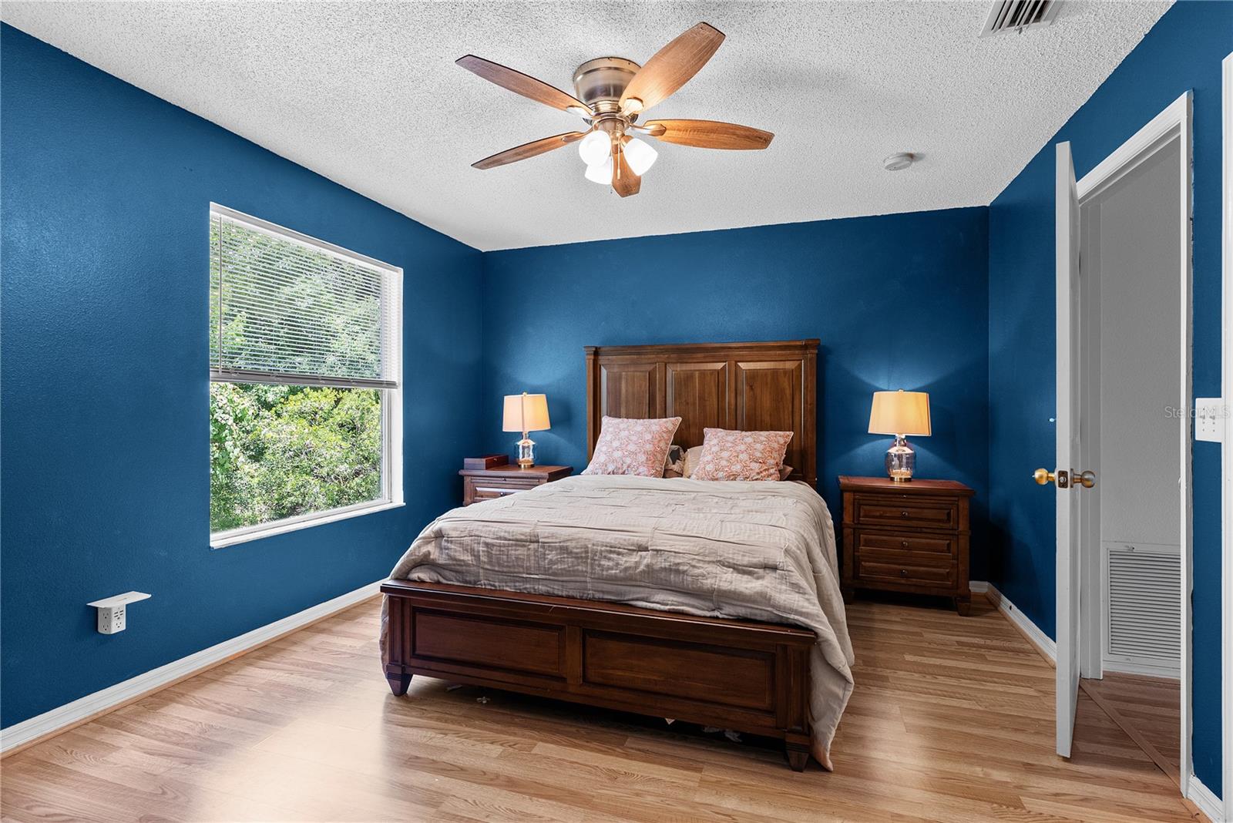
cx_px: 616
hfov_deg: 93.3
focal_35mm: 17
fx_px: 582
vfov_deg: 70.5
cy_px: 412
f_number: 8
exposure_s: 1/4
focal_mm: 17
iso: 400
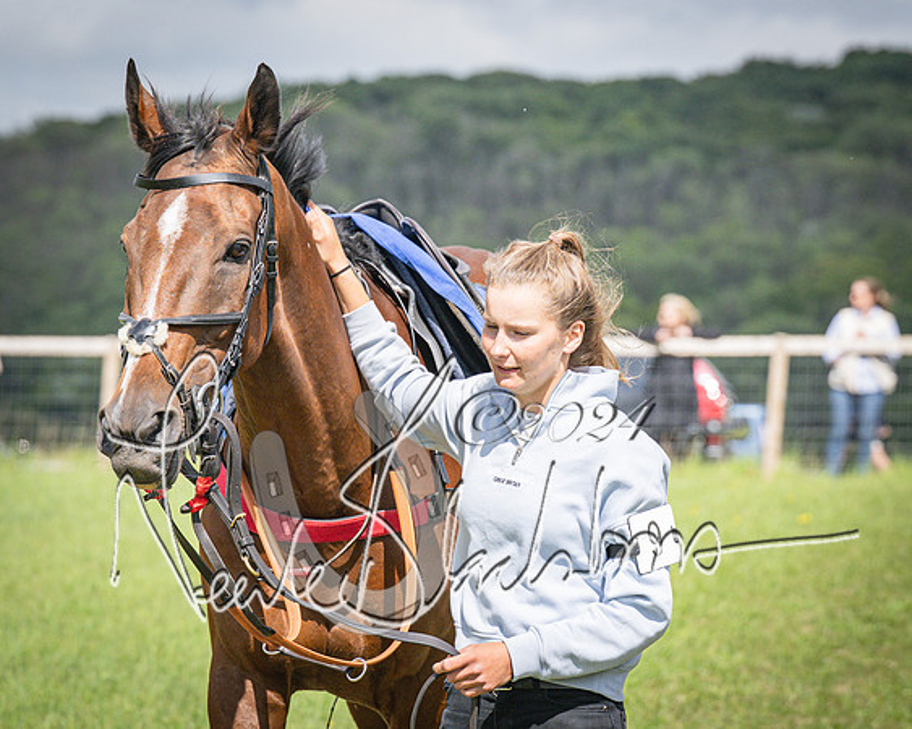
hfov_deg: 8.5
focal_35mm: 228
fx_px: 6143
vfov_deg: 6.8
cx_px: 265
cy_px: 325
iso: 400
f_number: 4
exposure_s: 1/3200
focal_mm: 99
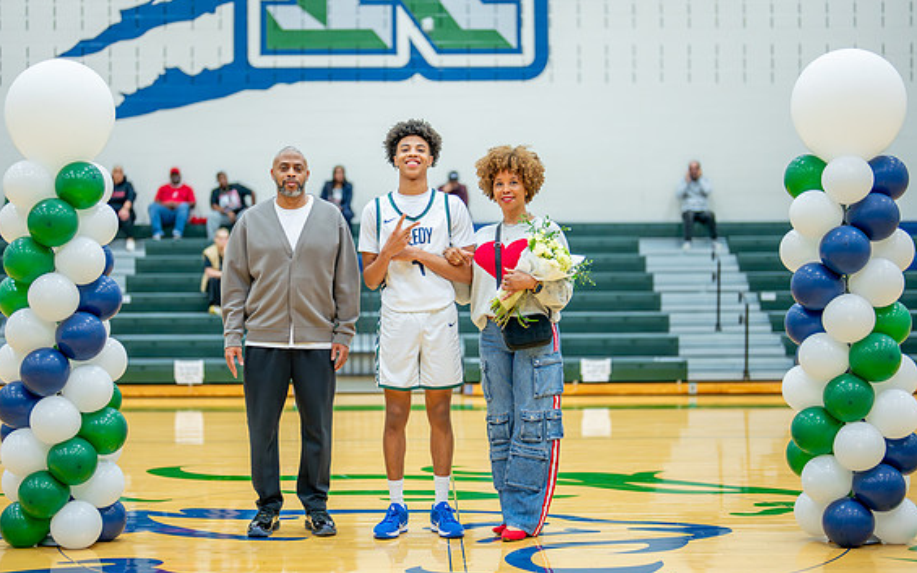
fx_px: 1524
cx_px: 432
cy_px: 286
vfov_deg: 21.3
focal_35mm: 61
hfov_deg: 33.5
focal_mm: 50
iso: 1000
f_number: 1.2
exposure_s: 1/800
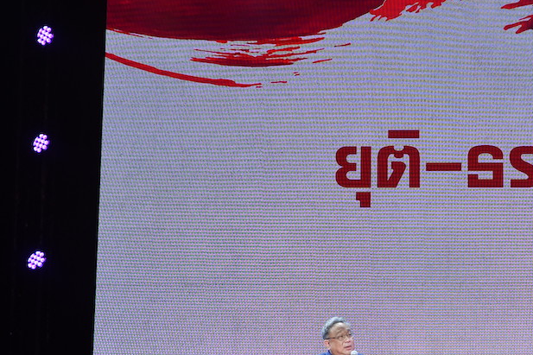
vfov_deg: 19.3
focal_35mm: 70
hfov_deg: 28.2
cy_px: 275
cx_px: 435
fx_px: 1036
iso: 1000
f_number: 7.1
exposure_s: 1/250
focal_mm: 24
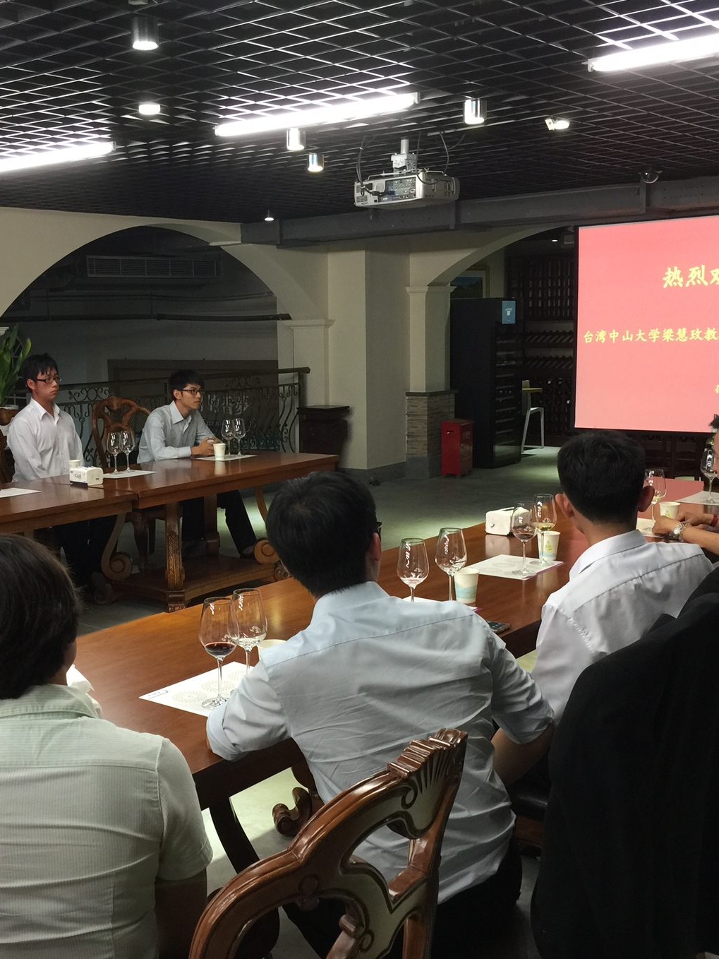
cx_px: 246
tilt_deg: -8.1
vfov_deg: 45.7
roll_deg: +0.6
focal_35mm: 41
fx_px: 1135
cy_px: 506
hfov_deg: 34.9
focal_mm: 4.15
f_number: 2.2
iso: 80
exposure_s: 1/17
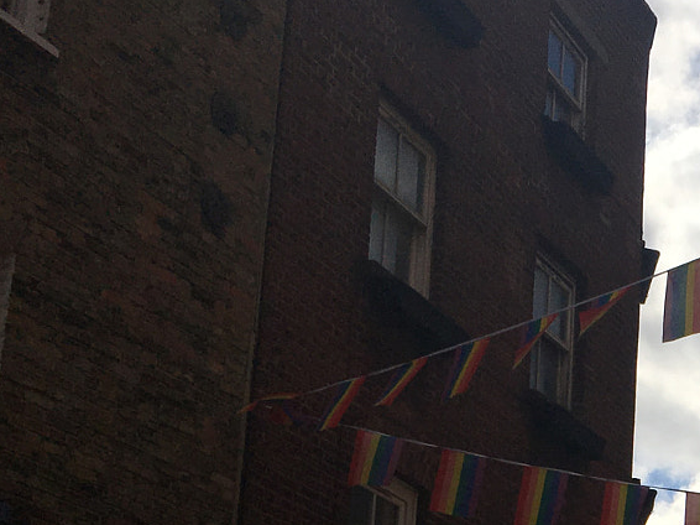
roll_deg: +0.2
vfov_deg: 16.9
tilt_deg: +9.6
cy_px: 698
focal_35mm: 82
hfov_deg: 21.2
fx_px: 1657
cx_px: 956
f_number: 2.2
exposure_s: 1/9615
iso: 25
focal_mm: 4.15
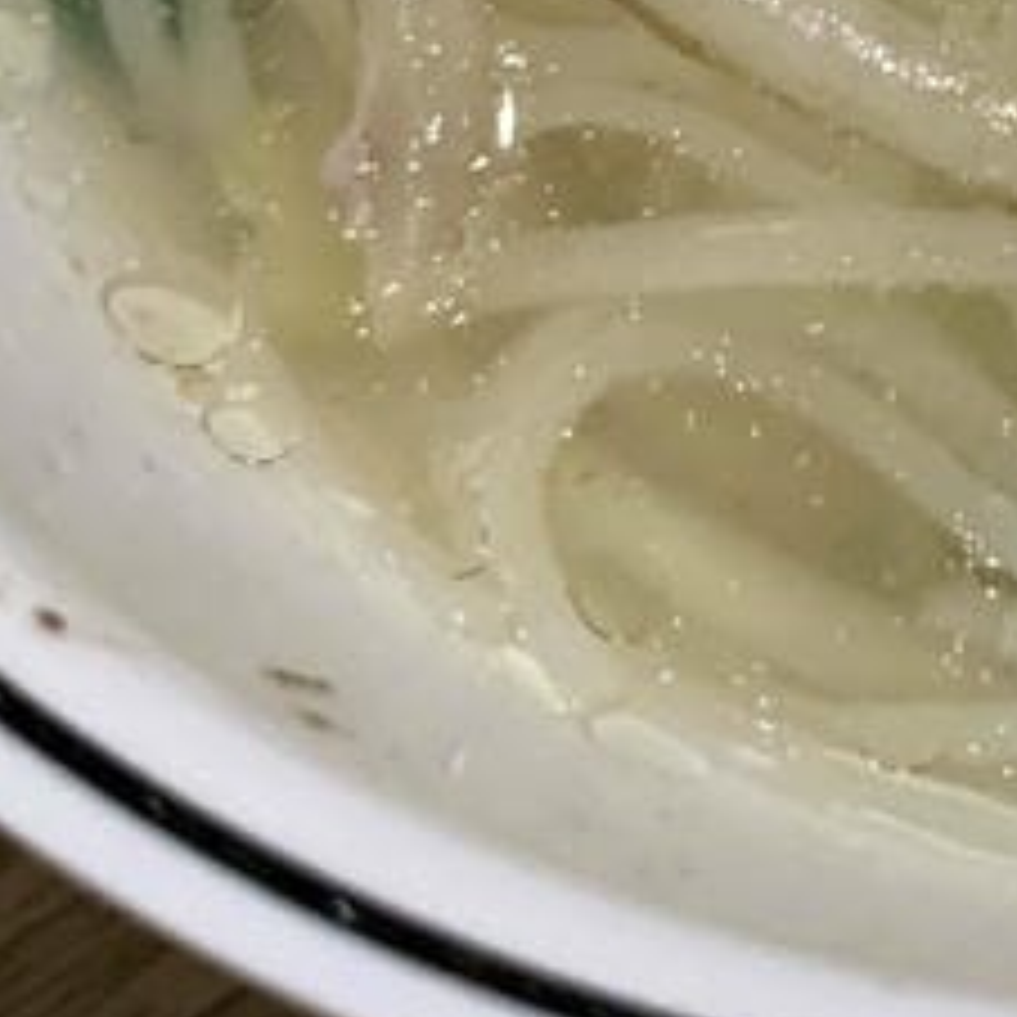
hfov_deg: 13.4
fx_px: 4055
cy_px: -526
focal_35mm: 122
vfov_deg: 13.4
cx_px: 1580
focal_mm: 4.25
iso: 160
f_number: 1.8
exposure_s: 1/60
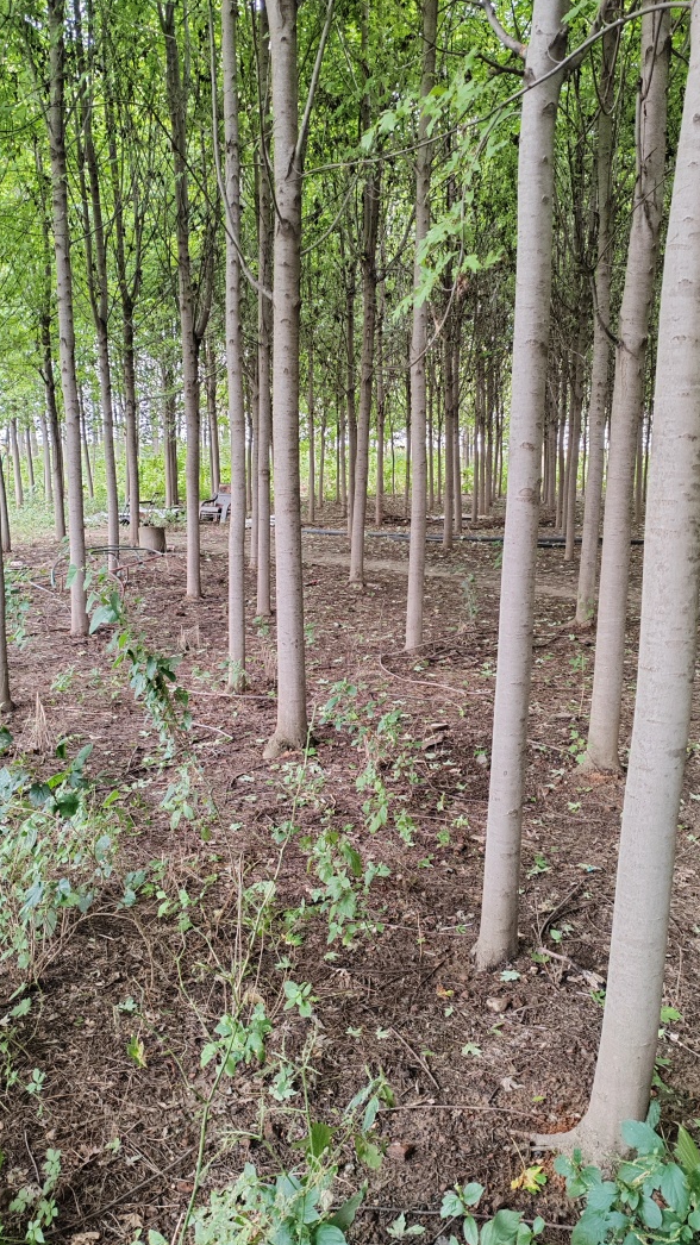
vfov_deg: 64.3
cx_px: 340
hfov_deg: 38.9
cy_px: 622
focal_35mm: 30
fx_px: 990
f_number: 1.8
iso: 3200
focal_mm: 6.14
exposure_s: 1/100
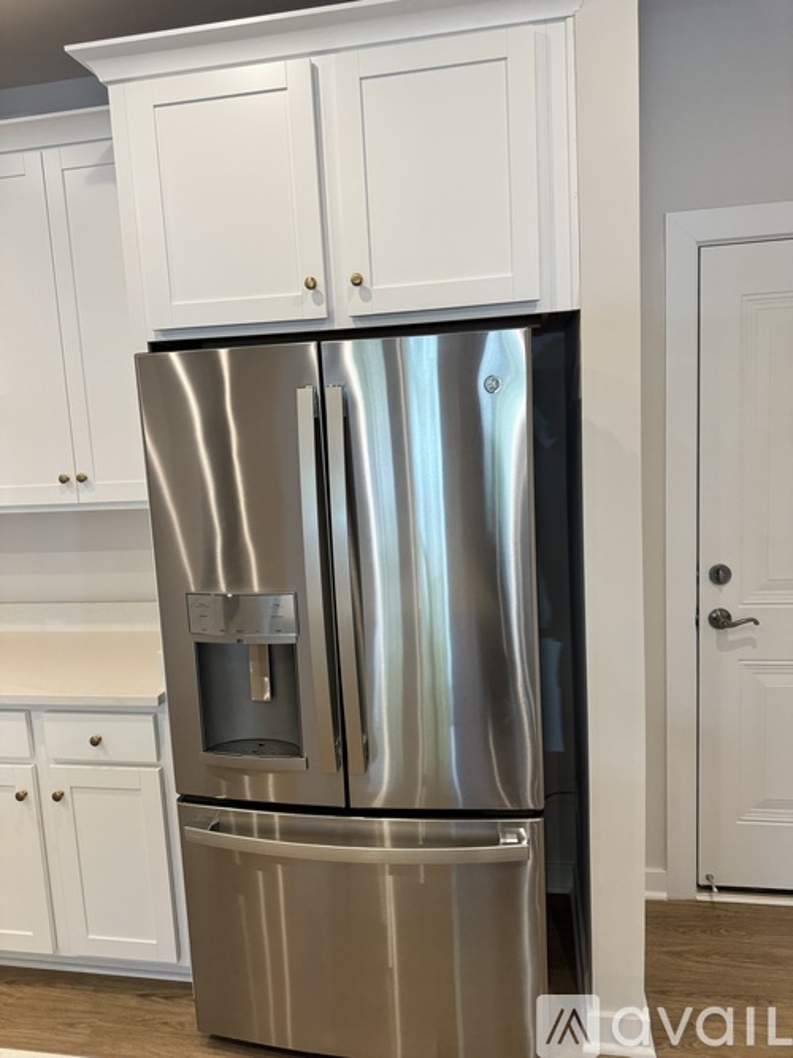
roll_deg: +3.0
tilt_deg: -7.3
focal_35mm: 24
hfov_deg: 56.8
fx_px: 733
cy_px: 529
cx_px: 396
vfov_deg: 71.6
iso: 100
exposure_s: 1/120
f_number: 1.78
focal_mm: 6.76
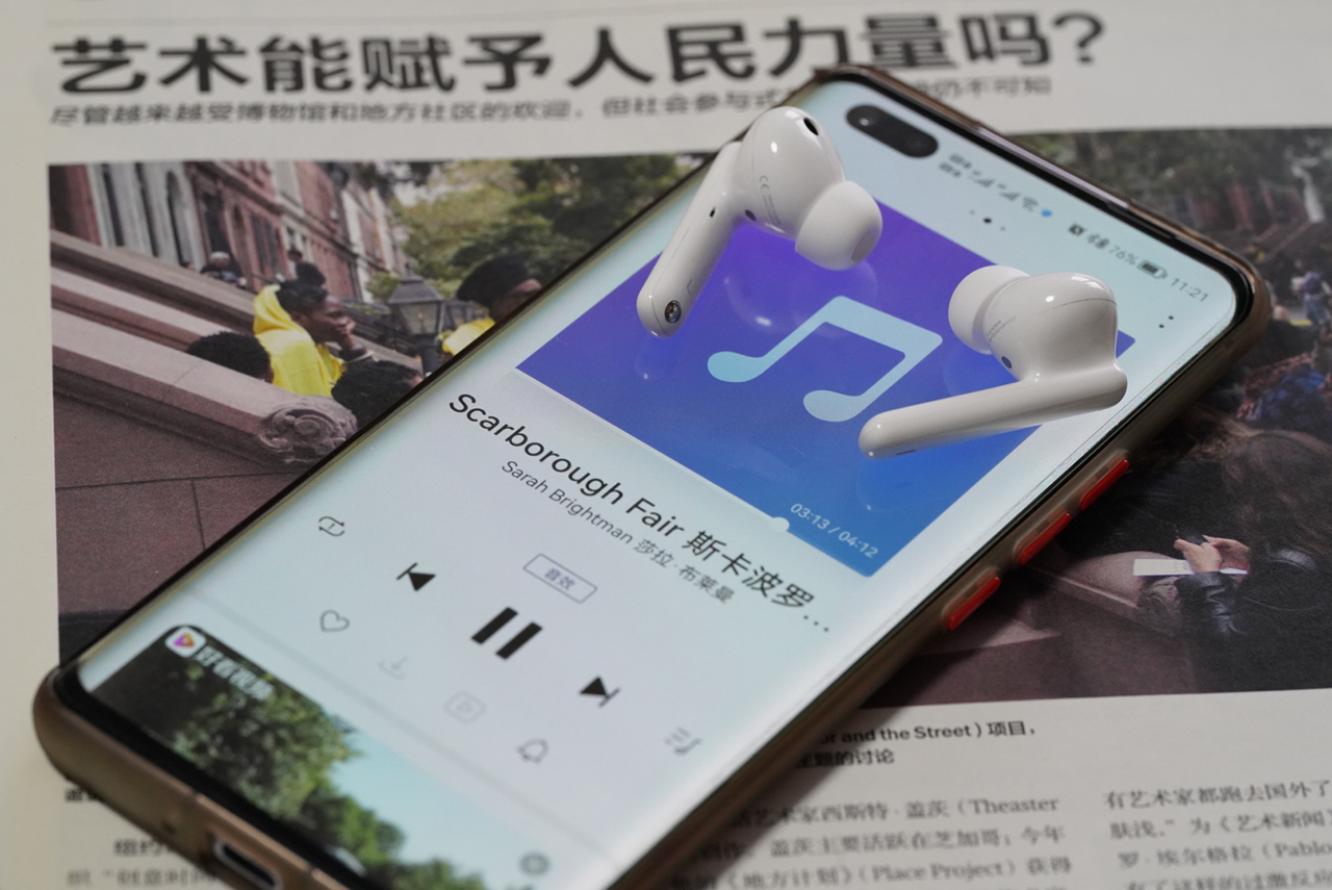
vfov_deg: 13.1
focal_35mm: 105
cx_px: 666
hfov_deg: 19.4
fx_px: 3887
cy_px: 445
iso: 4000
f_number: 8
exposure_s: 1/100
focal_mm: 105
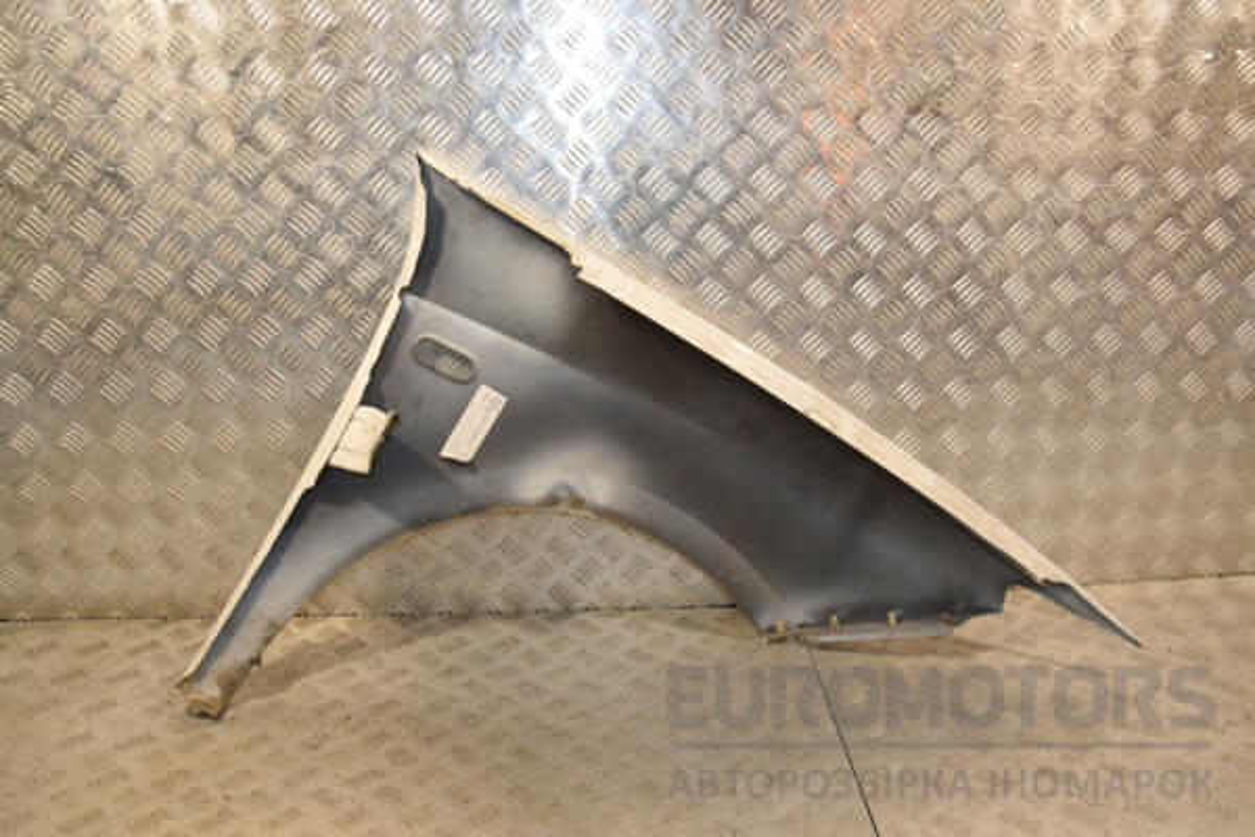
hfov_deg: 67.4
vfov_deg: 47.9
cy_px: 418
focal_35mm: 27
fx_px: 941
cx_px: 628
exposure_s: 1/200
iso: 800
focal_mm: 18
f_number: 6.3
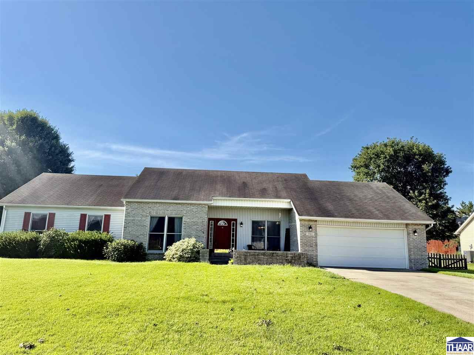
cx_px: 237
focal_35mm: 24
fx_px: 329
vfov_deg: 56.8
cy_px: 178
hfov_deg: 71.6
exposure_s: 1/4405
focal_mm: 6.76
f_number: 1.78
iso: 80
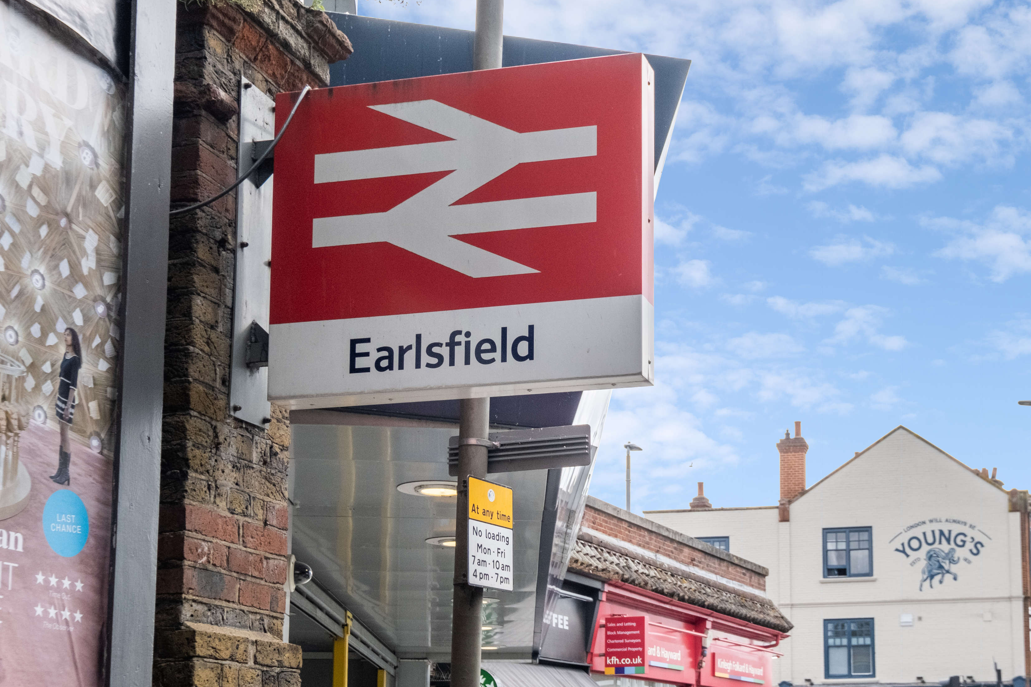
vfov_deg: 27.5
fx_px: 1403
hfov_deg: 40.1
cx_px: 646
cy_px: 294
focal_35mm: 49
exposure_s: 1/320
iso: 640
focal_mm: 24
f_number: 8
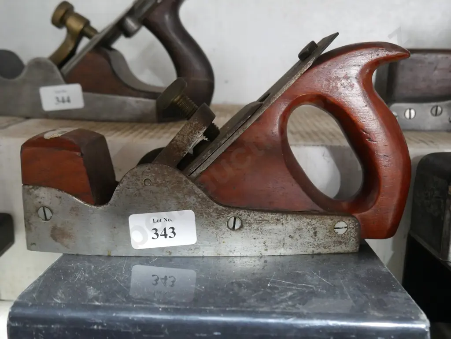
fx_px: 443
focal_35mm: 34
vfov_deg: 41.8
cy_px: 170
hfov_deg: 53.9
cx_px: 226
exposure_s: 1/60
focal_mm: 17
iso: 3200
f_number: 4
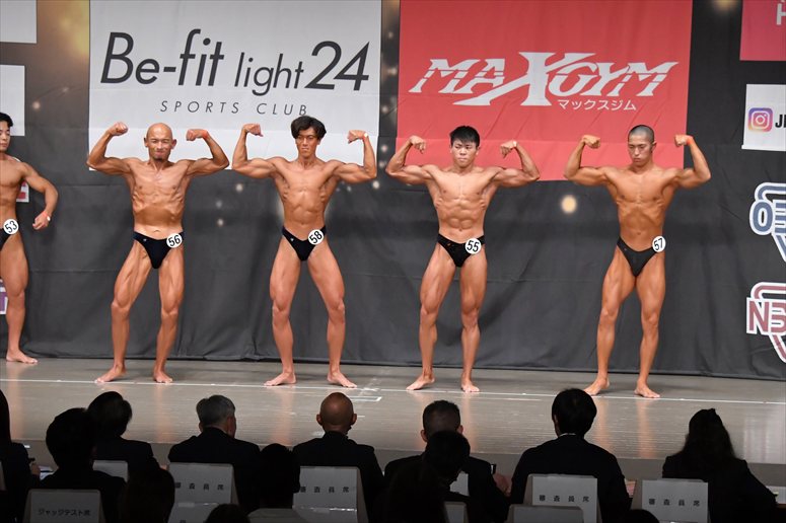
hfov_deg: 16.1
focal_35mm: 127
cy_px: 262
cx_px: 393
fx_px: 2772
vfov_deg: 10.8
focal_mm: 85
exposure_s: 1/400
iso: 6400
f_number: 5.6
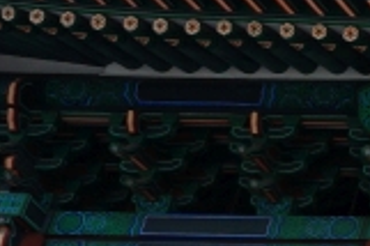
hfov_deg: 9.6
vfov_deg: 8.1
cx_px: 1089
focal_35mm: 168
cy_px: 18
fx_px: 1725
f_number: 11
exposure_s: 1/100
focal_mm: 18
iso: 200
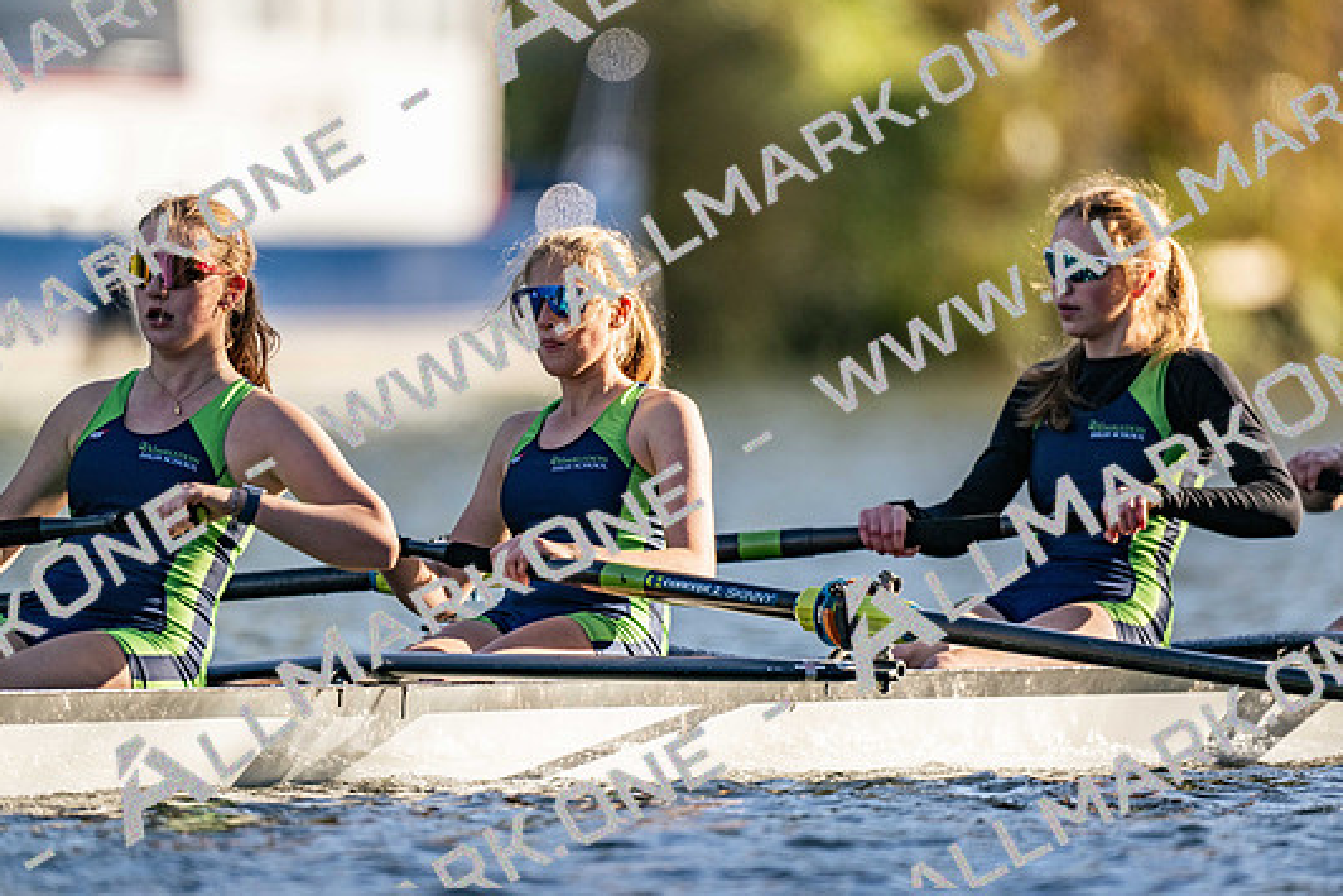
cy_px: 456
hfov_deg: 3.2
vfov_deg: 2.1
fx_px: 24403
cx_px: 629
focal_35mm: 654
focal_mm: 600
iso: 250
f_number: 4
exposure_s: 1/2500
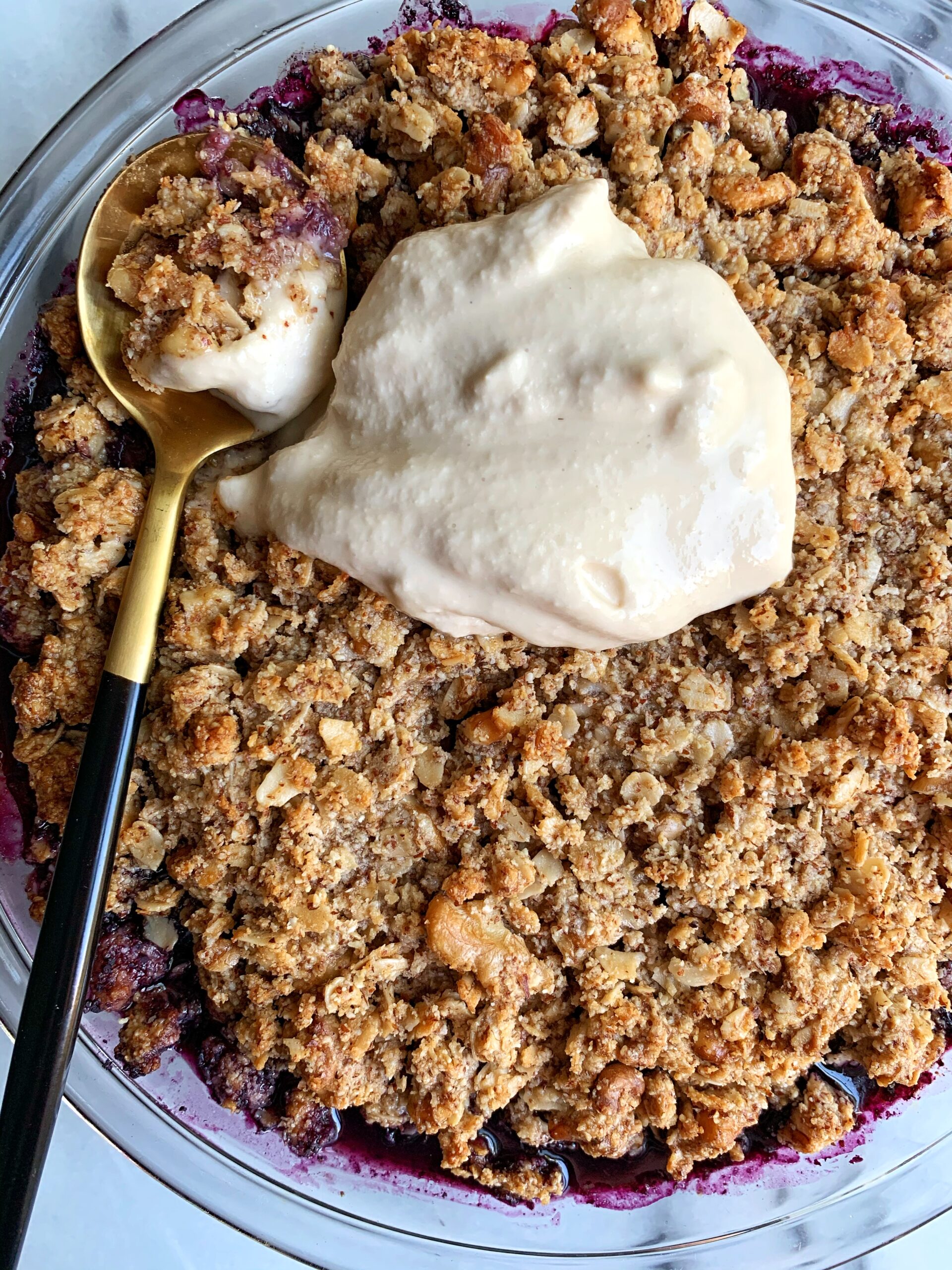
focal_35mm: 26
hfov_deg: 53.1
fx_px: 953
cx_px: 476
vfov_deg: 67.3
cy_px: 635
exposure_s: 1/109
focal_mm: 4.25
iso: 100
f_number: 1.8
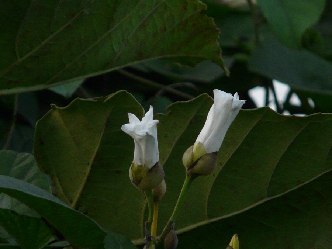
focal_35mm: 803
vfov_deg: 1.9
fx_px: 7702
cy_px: 124
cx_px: 166
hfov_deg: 2.5
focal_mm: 82.8
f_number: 4.2
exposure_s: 1/100
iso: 200
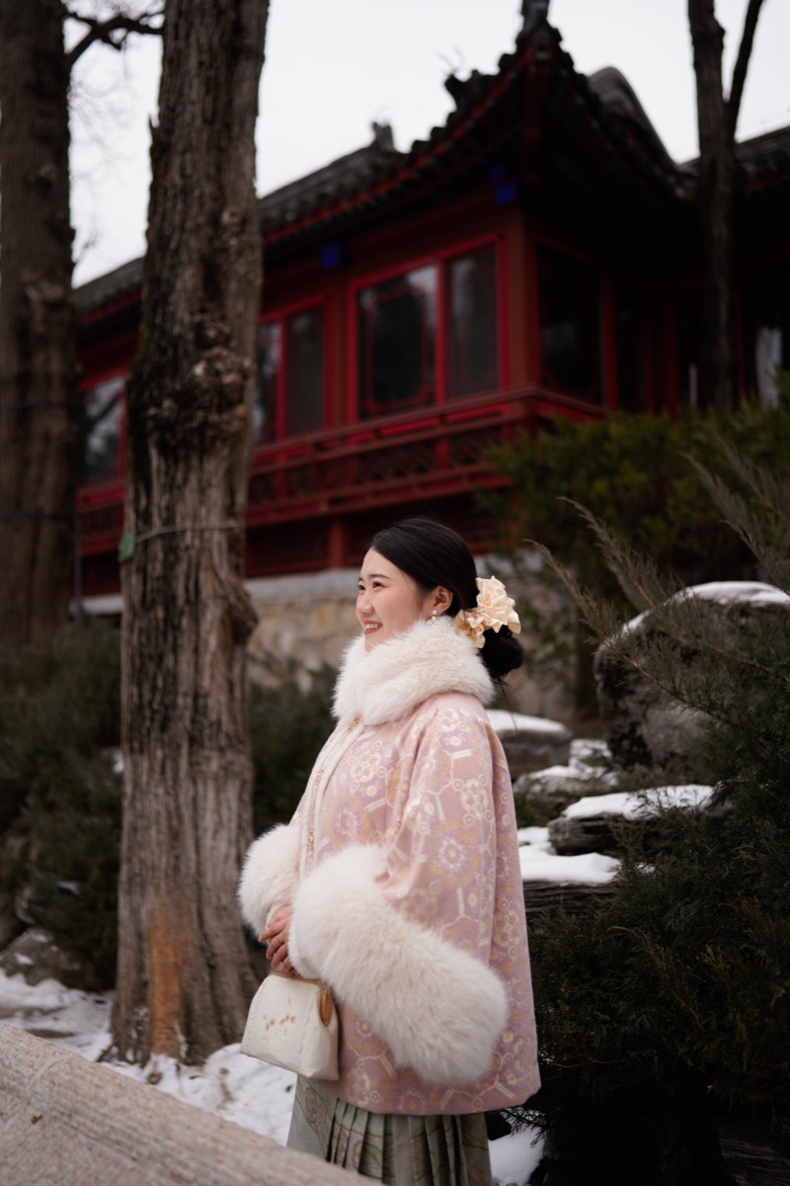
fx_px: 1152
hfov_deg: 37.9
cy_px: 593
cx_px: 395
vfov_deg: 54.4
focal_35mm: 35
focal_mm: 35
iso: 100
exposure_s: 1/800
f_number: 1.4
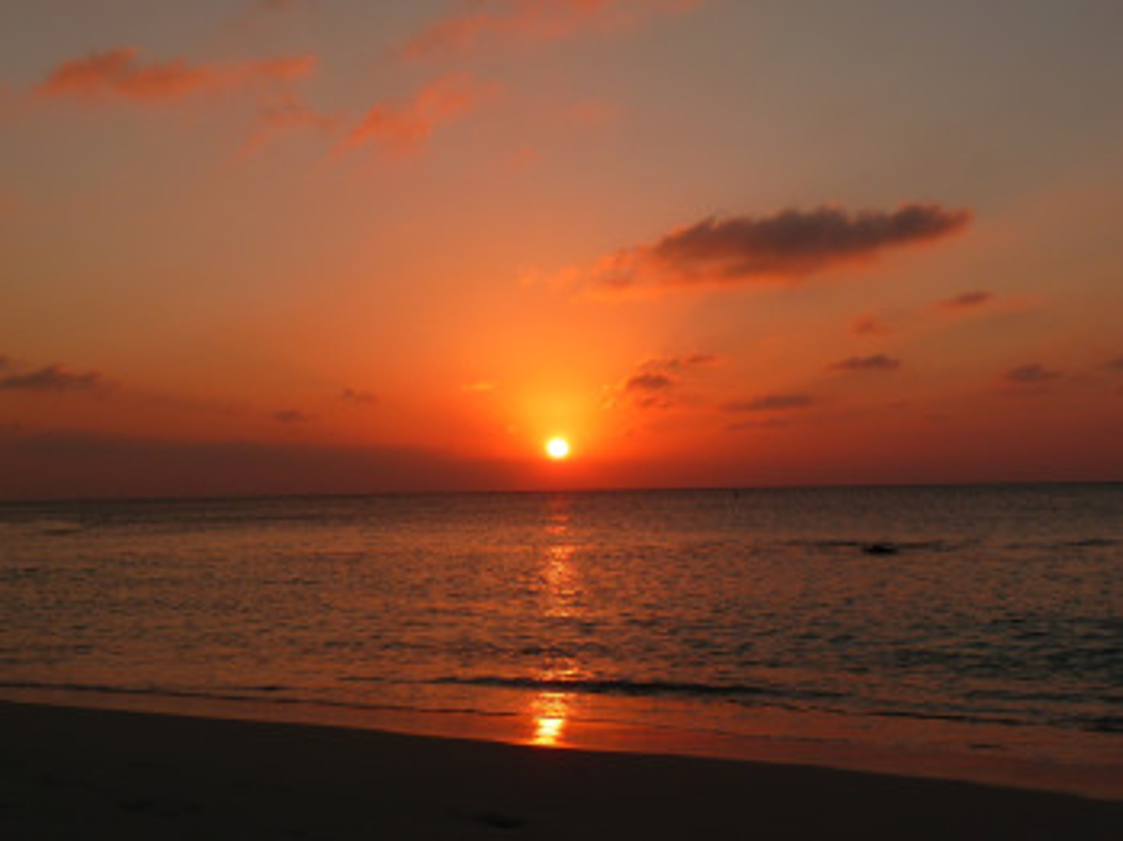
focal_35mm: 55
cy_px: 420
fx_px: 1783
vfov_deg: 26.5
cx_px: 562
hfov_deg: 35.0
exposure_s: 1/640
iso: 100
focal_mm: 9.3
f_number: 4.3
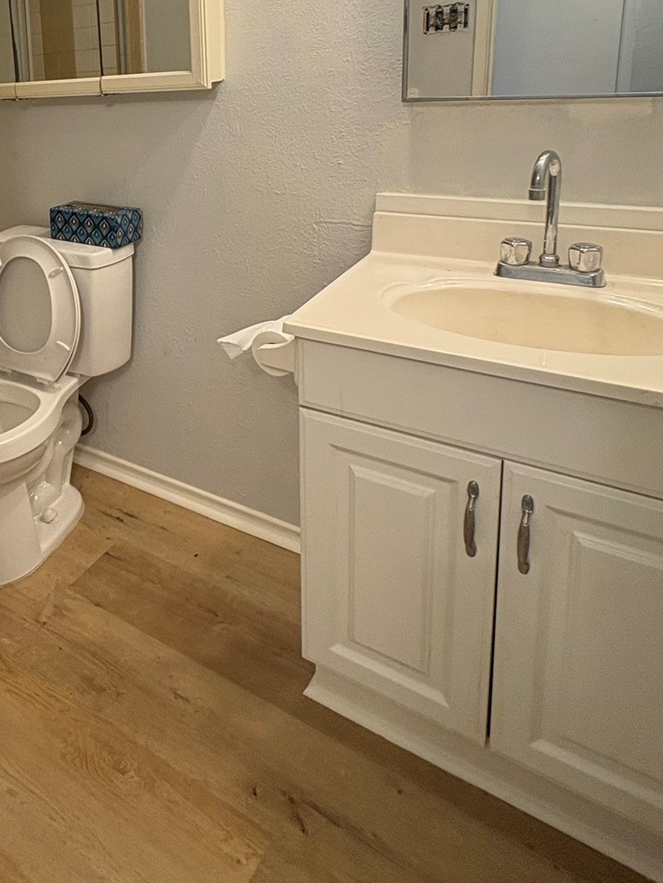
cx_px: 37
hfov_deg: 44.2
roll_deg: +4.6
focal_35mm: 28
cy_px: 212
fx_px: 715
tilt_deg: -12.2
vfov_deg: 59.7
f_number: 2.2
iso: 250
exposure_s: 1/60
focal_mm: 2.22
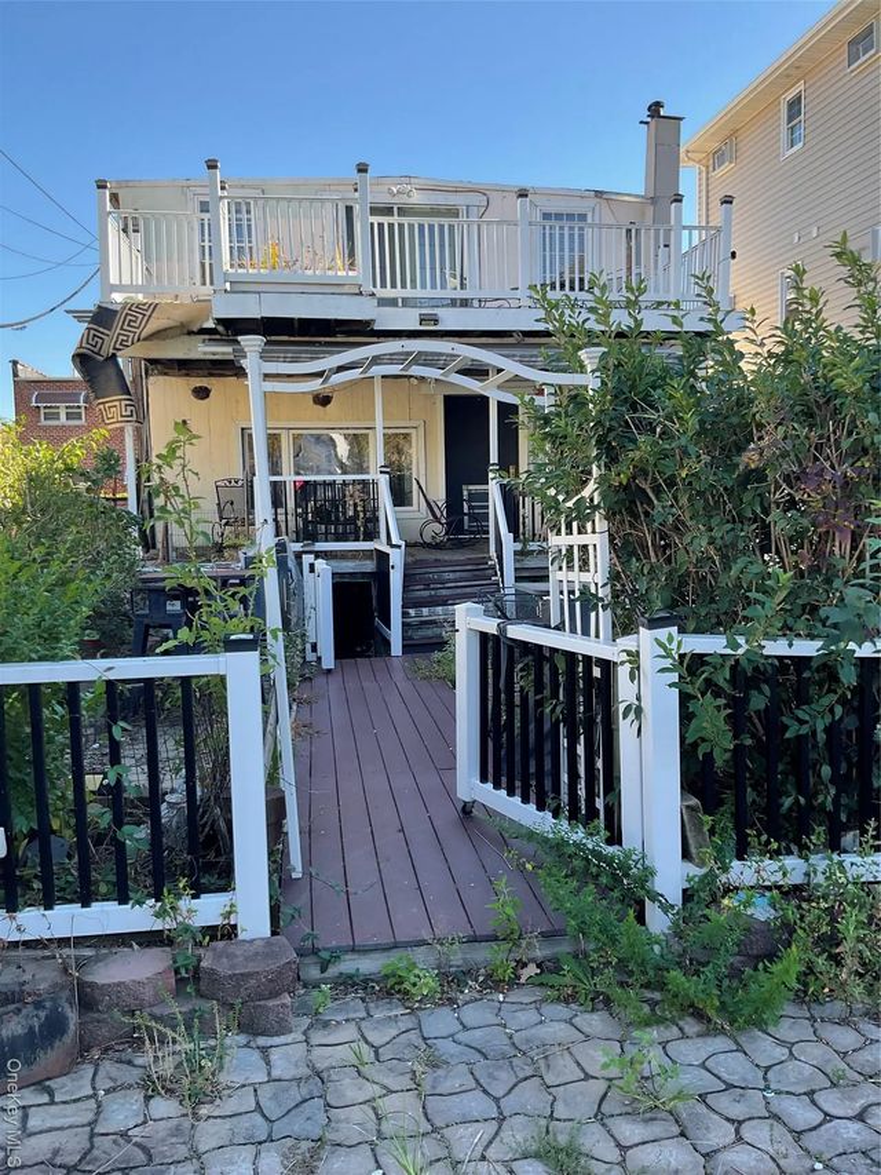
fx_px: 984
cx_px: 440
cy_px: 588
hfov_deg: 48.2
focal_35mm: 29
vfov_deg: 61.7
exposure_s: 1/322
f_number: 1.8
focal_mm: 3
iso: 16
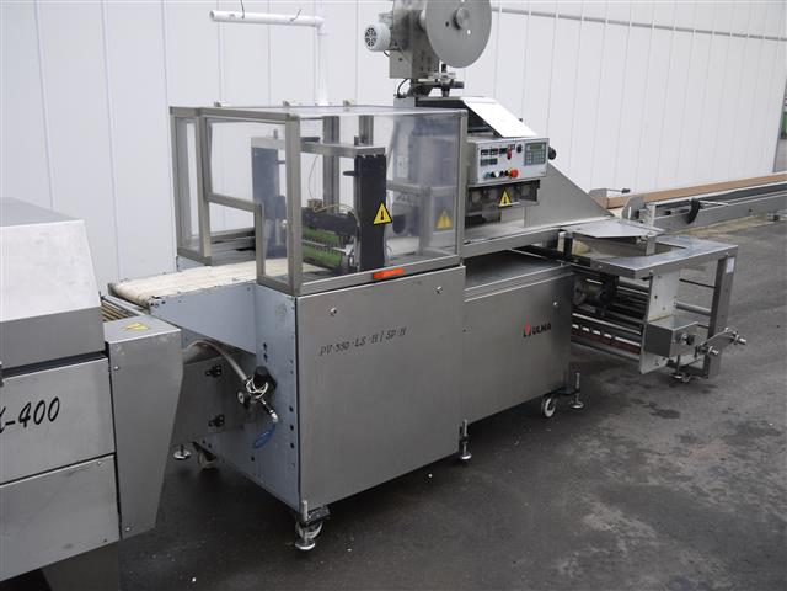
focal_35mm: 36
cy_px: 296
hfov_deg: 51.4
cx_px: 394
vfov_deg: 39.7
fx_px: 818
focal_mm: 18
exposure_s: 1/100
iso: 100
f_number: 4.5
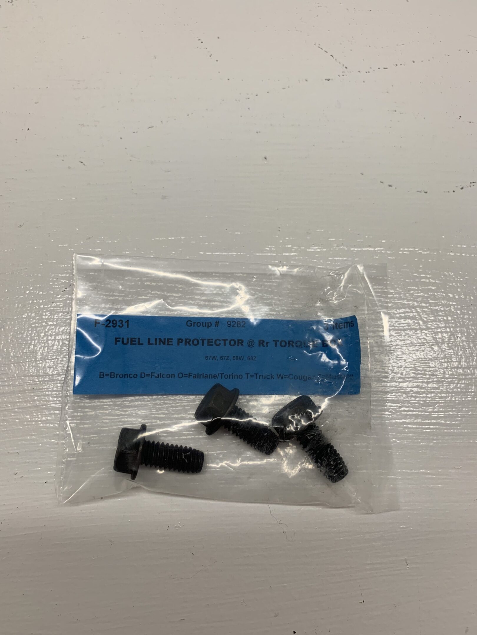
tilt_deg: -77.7
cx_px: 238
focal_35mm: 26
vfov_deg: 67.3
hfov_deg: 53.1
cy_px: 318
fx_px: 478
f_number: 1.8
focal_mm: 4.25
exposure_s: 1/120
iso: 40
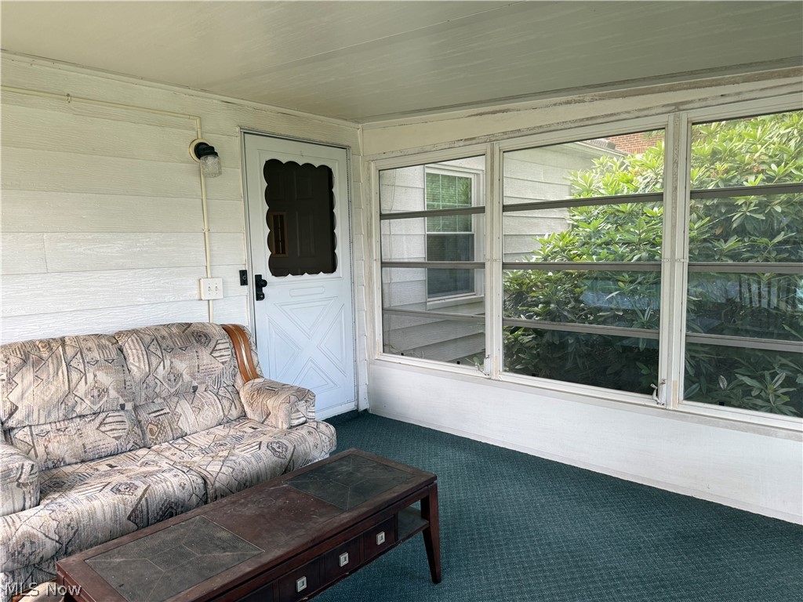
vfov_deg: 56.8
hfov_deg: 71.6
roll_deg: +0.9
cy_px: 301
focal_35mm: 24
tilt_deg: -4.8
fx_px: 557
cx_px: 402
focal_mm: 6.76
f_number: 1.78
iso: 160
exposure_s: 1/120
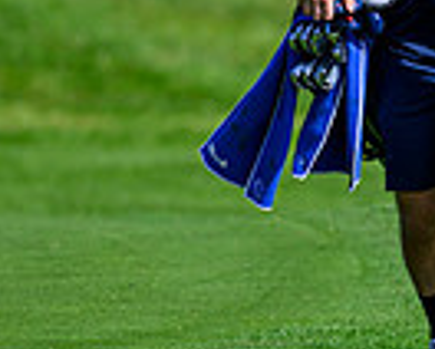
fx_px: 23079
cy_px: 93
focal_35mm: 1790
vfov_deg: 0.9
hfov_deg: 1.1
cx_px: 958
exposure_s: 1/5000
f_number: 3.5
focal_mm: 400
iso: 500
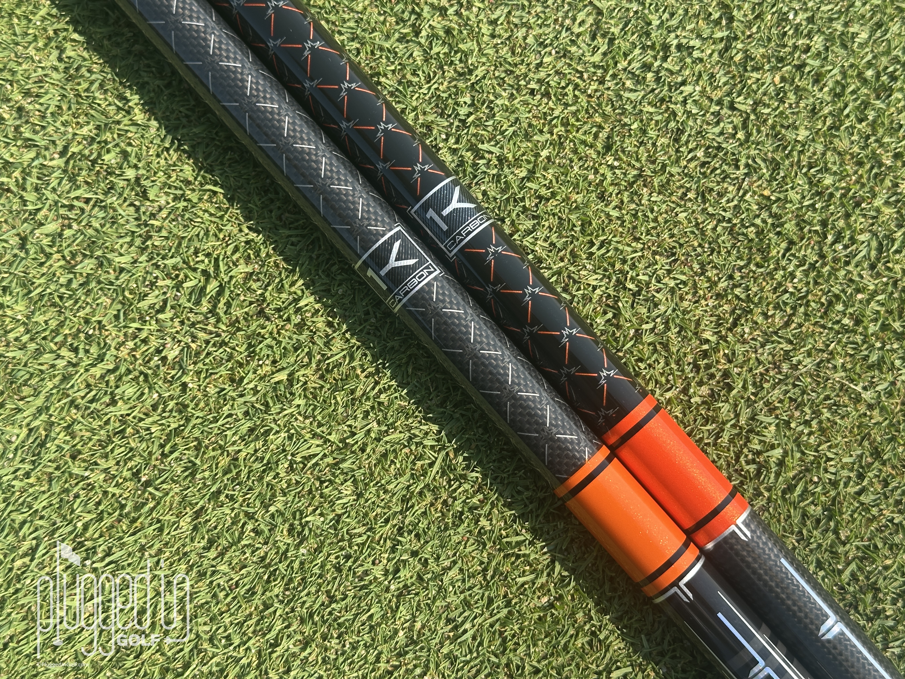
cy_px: 340
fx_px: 1255
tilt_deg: -77.8
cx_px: 452
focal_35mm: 48
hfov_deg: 39.7
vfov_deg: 30.3
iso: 64
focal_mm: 6.86
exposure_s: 1/1880
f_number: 1.78
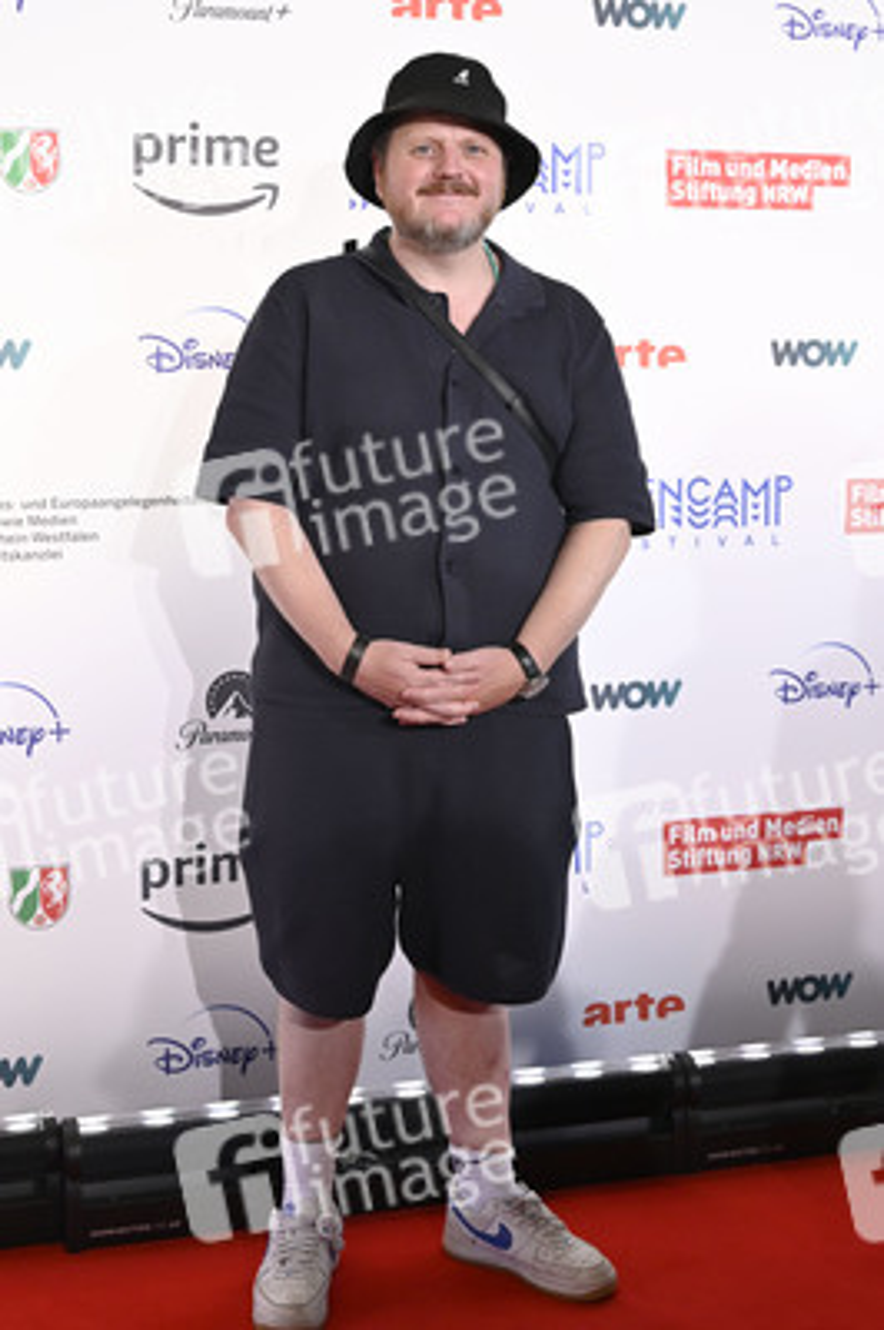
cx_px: 442
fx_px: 1586
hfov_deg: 31.1
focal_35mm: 43
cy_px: 665
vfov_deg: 45.5
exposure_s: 1/250
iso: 1250
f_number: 4.5
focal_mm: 43
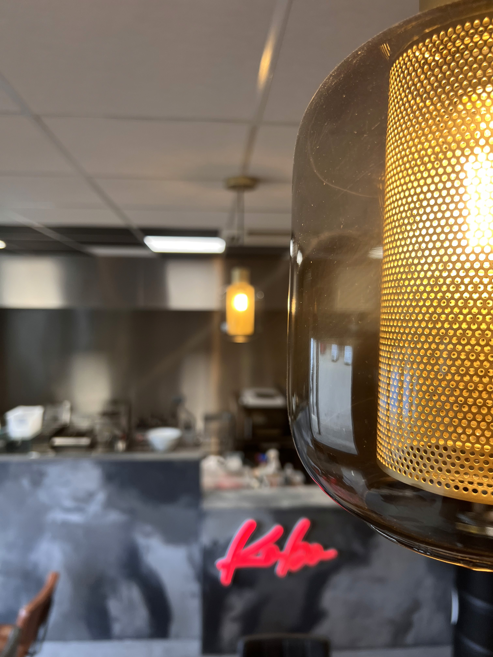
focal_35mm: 26
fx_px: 494
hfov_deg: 53.1
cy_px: 328
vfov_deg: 67.3
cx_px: 246
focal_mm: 5.7
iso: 64
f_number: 1.5
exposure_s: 1/100
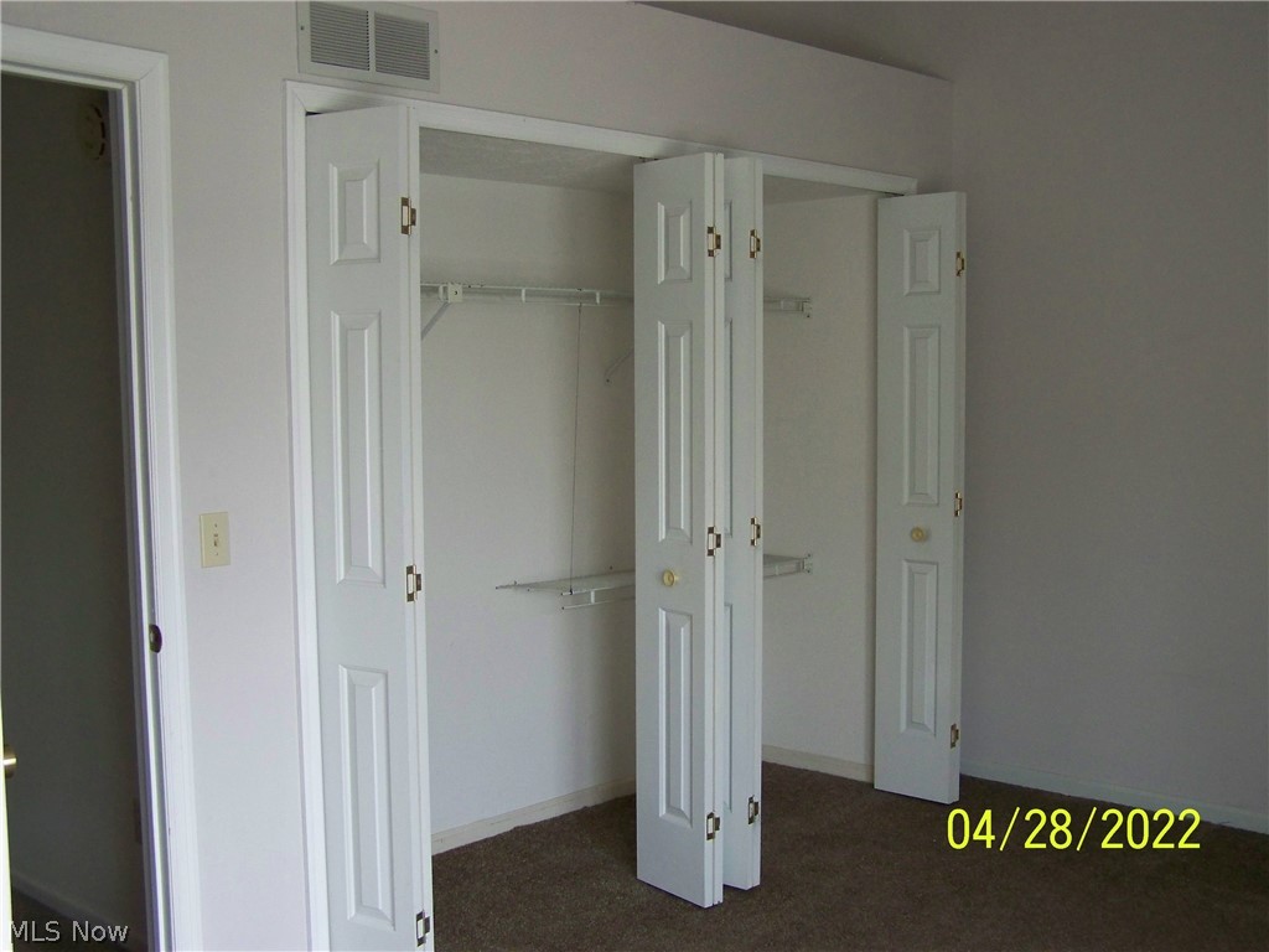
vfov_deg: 37.7
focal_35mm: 38
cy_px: 476
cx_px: 634
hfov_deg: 49.0
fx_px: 1393
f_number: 2.8
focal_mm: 6.3
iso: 200
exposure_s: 1/60
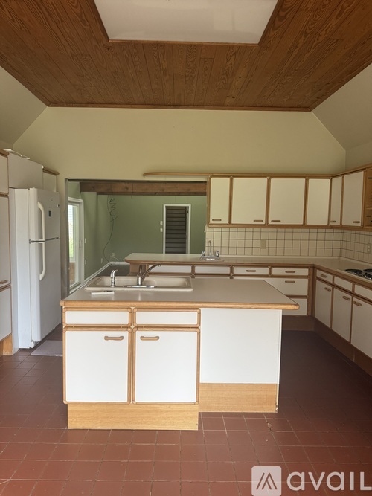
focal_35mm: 24
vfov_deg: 71.6
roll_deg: -1.4
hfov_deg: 56.8
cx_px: 186
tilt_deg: -4.5
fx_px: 344
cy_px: 248
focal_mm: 6.76
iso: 200
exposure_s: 1/121
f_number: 1.78
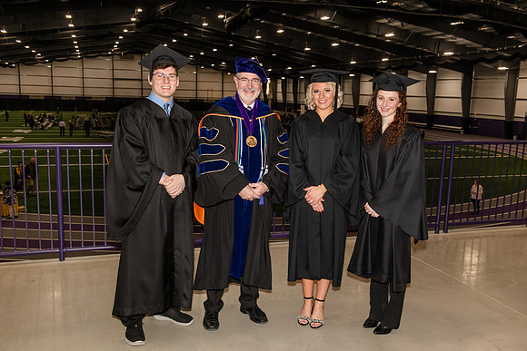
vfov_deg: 36.9
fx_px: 527
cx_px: 264
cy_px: 176
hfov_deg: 53.1
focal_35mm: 36
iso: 800
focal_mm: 36
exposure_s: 1/160
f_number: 6.3
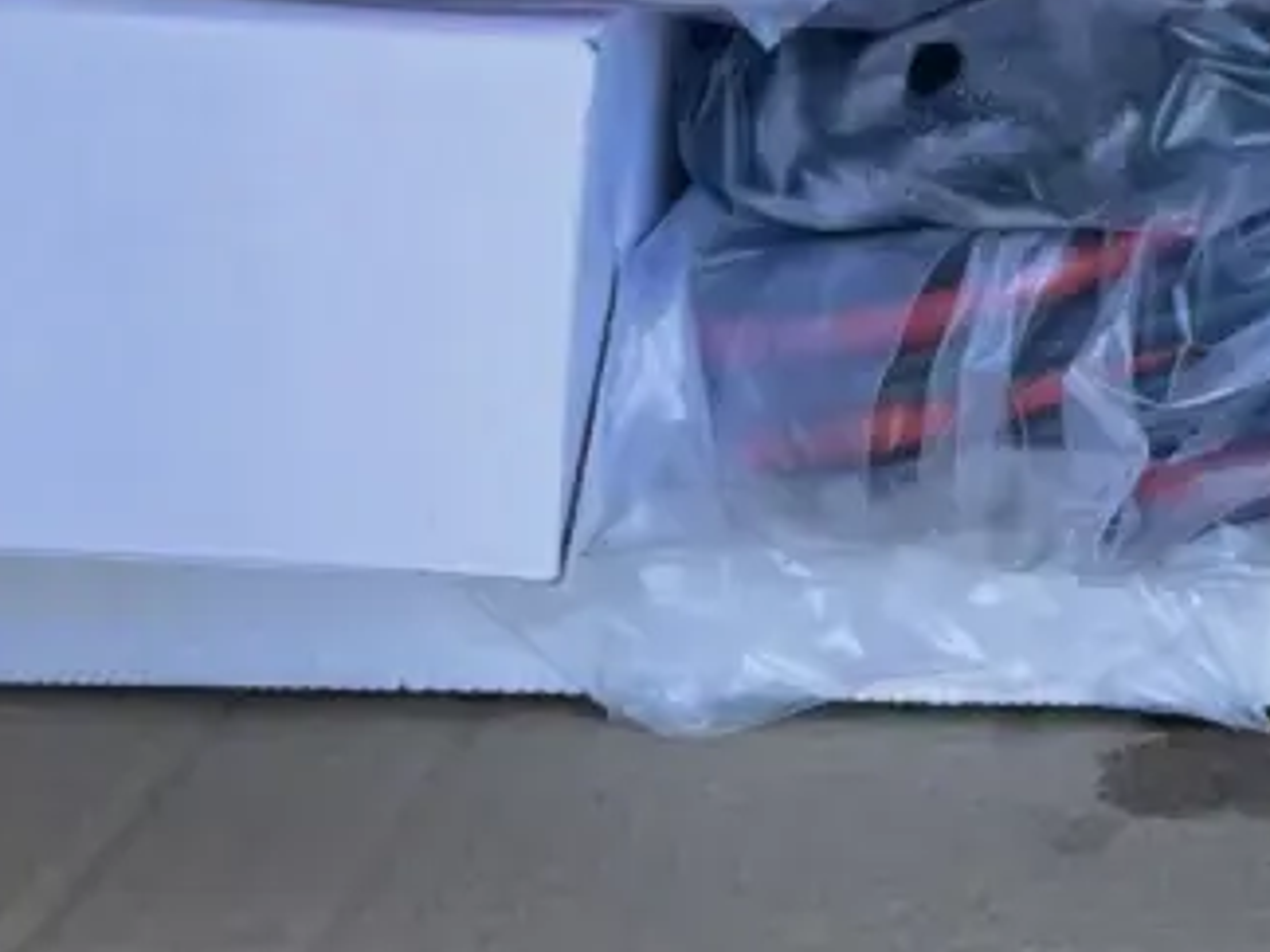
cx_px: 1235
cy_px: -396
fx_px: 2825
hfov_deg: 24.3
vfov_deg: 17.5
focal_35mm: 77
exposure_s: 1/290
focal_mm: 5.1
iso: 32
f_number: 1.6
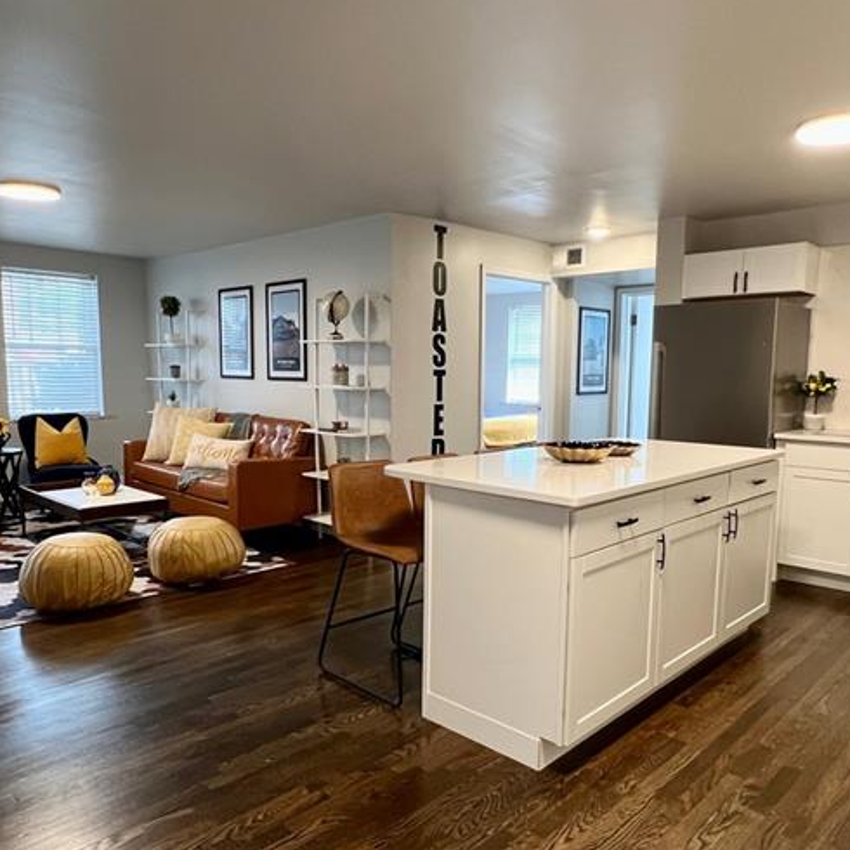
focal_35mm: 24
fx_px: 667
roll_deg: -0.7
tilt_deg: -7.4
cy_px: 463
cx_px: 430
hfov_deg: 65.0
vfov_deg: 64.9
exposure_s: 1/60
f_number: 1.8
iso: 250
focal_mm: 1.57
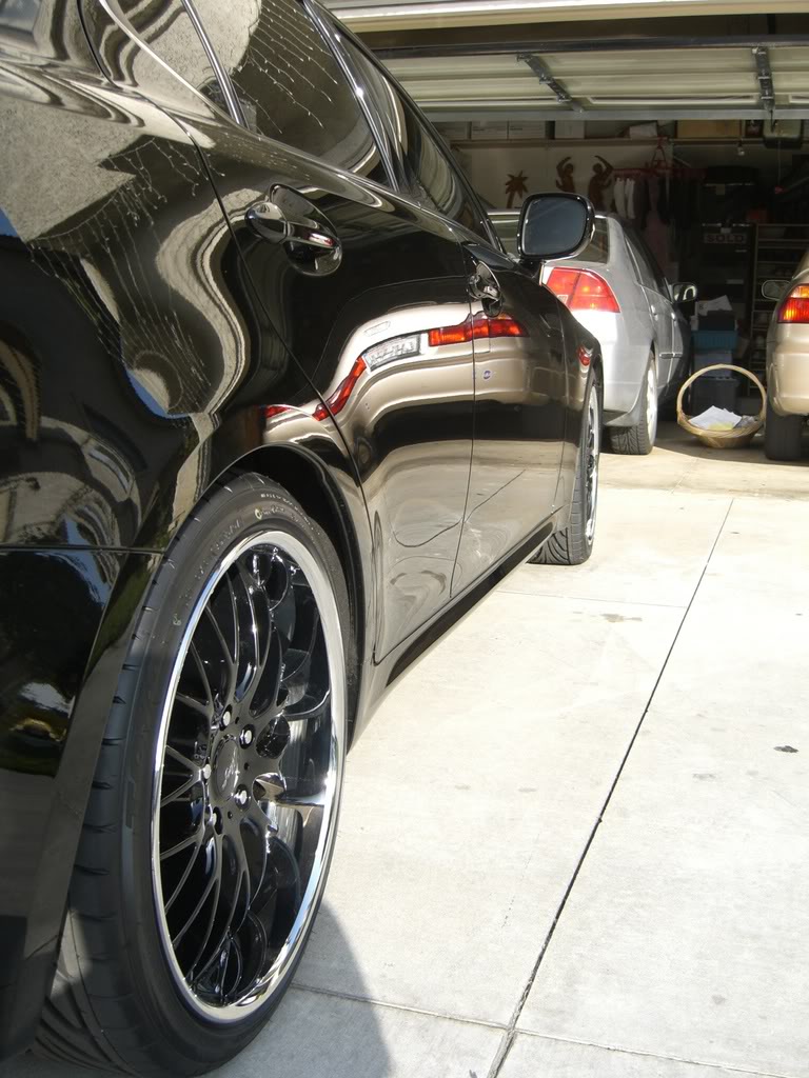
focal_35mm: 38
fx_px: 1184
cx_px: 404
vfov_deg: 49.0
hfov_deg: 37.7
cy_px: 539
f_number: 2.8
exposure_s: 1/400
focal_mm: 7.9
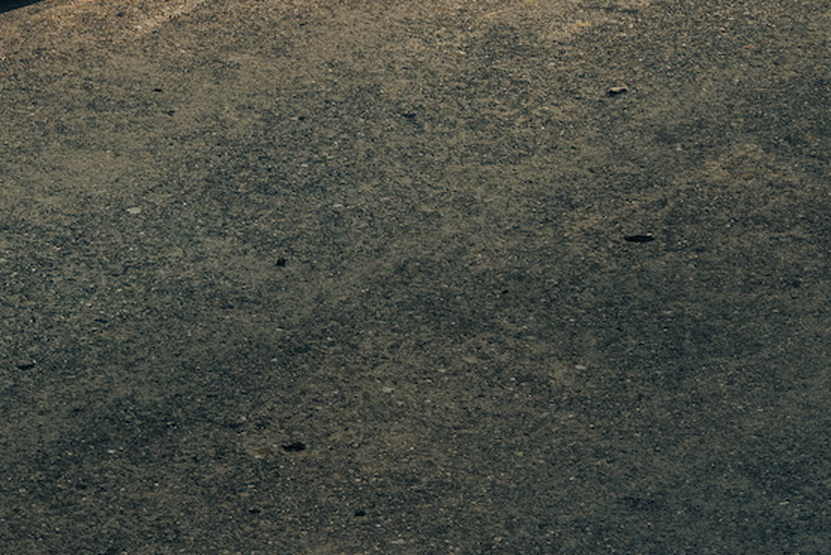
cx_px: -18
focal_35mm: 215
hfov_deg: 9.5
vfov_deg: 6.2
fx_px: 4959
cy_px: -595
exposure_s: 1/200
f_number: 7.1
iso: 100
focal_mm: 47.6
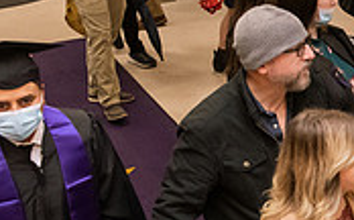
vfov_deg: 11.9
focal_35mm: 109
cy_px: 70
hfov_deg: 17.9
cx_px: 456
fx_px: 1050
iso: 2500
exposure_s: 1/160
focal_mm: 32
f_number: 5.6
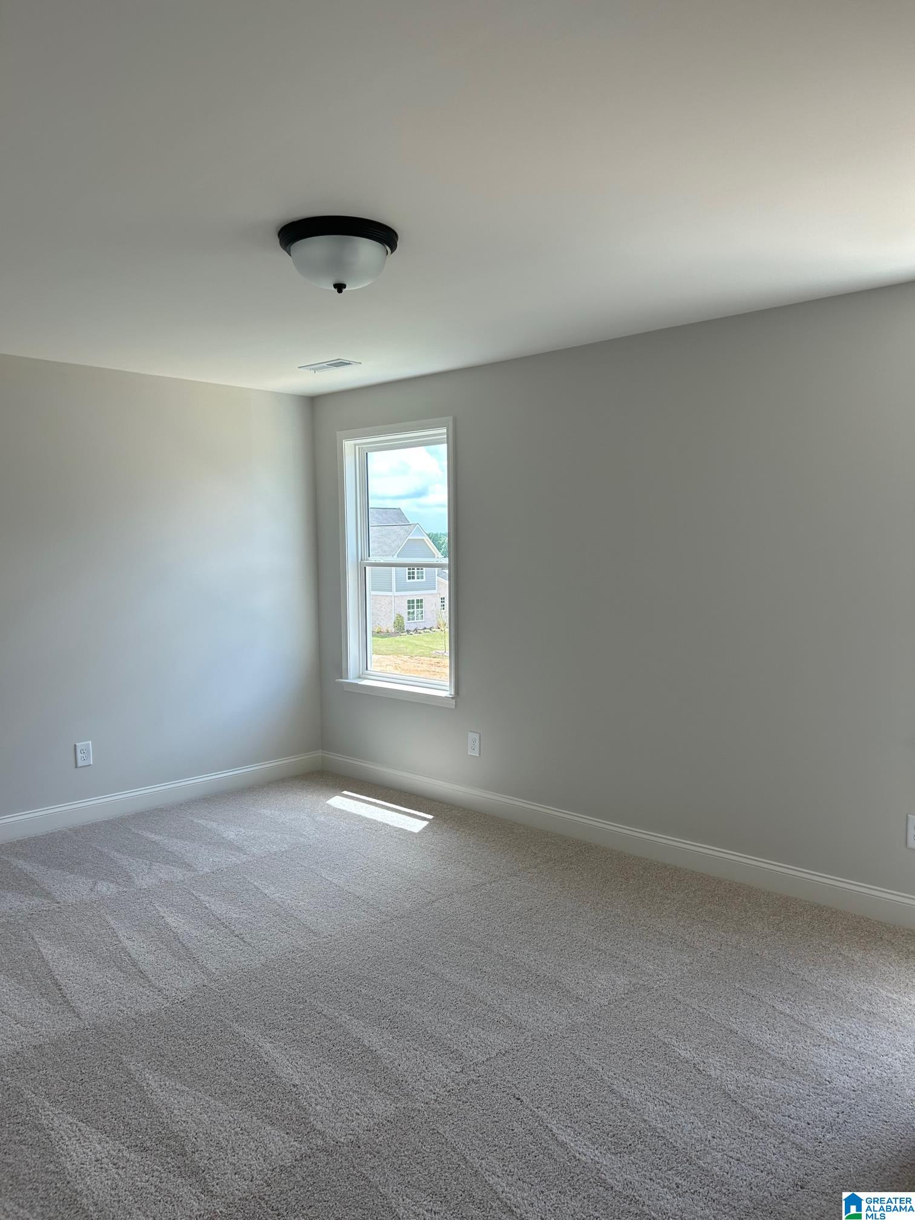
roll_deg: +1.0
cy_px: 610
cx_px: 458
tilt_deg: -3.9
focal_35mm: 26
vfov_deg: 67.3
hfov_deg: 53.1
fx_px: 916
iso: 50
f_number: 1.5
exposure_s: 1/439
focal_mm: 5.7
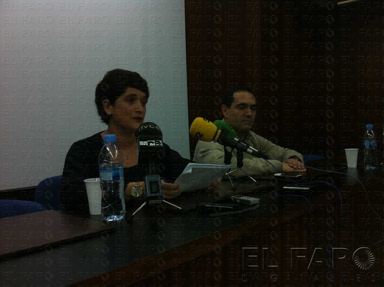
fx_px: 388
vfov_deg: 40.6
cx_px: 192
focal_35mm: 35
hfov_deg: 52.7
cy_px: 144
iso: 100
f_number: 2.8
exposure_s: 1/100
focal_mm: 3.85
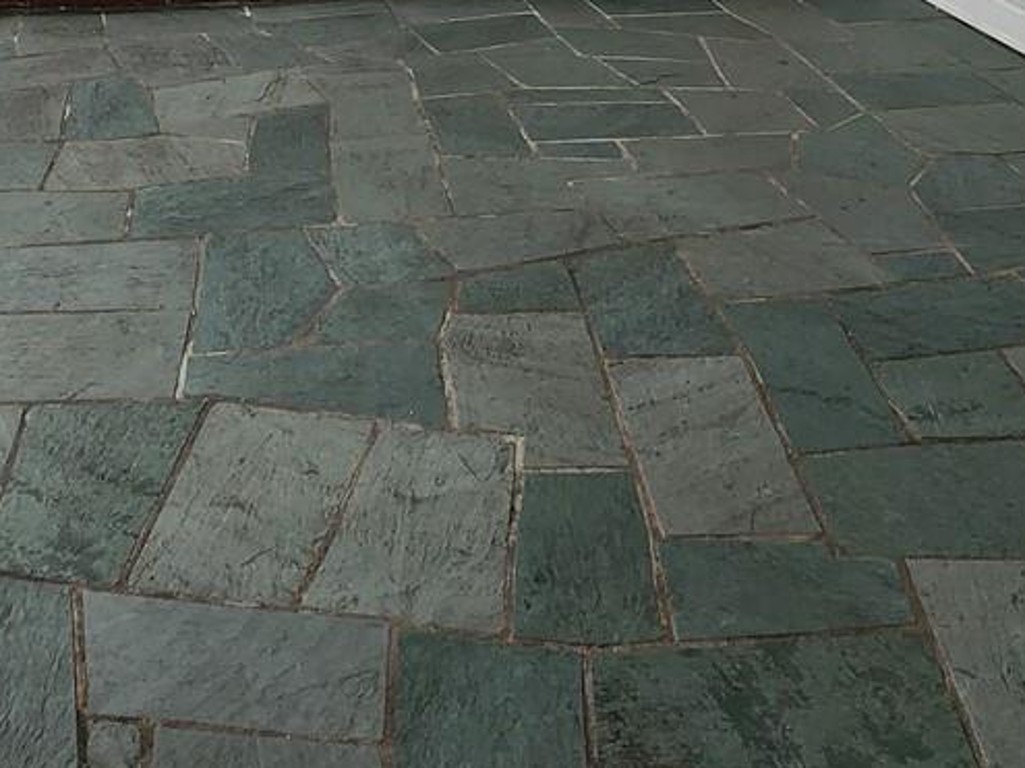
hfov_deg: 44.5
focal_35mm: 42
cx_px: 391
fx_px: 1243
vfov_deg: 27.1
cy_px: -298
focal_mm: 2.2
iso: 125
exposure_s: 1/60
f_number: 2.2
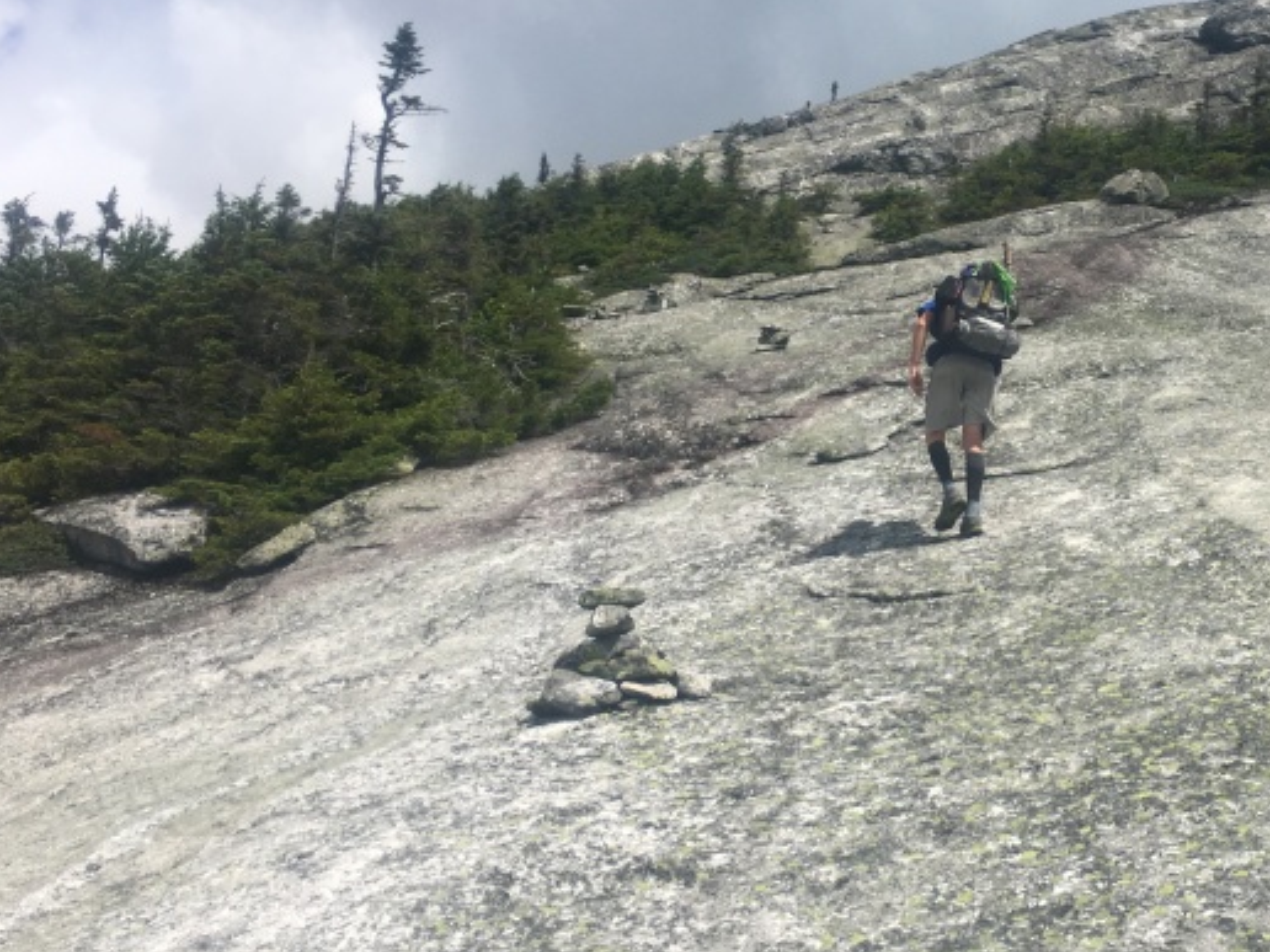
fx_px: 1651
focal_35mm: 45
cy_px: 438
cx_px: 972
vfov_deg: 32.2
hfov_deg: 40.7
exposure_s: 1/2747
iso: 25
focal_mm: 4.15
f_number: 2.2
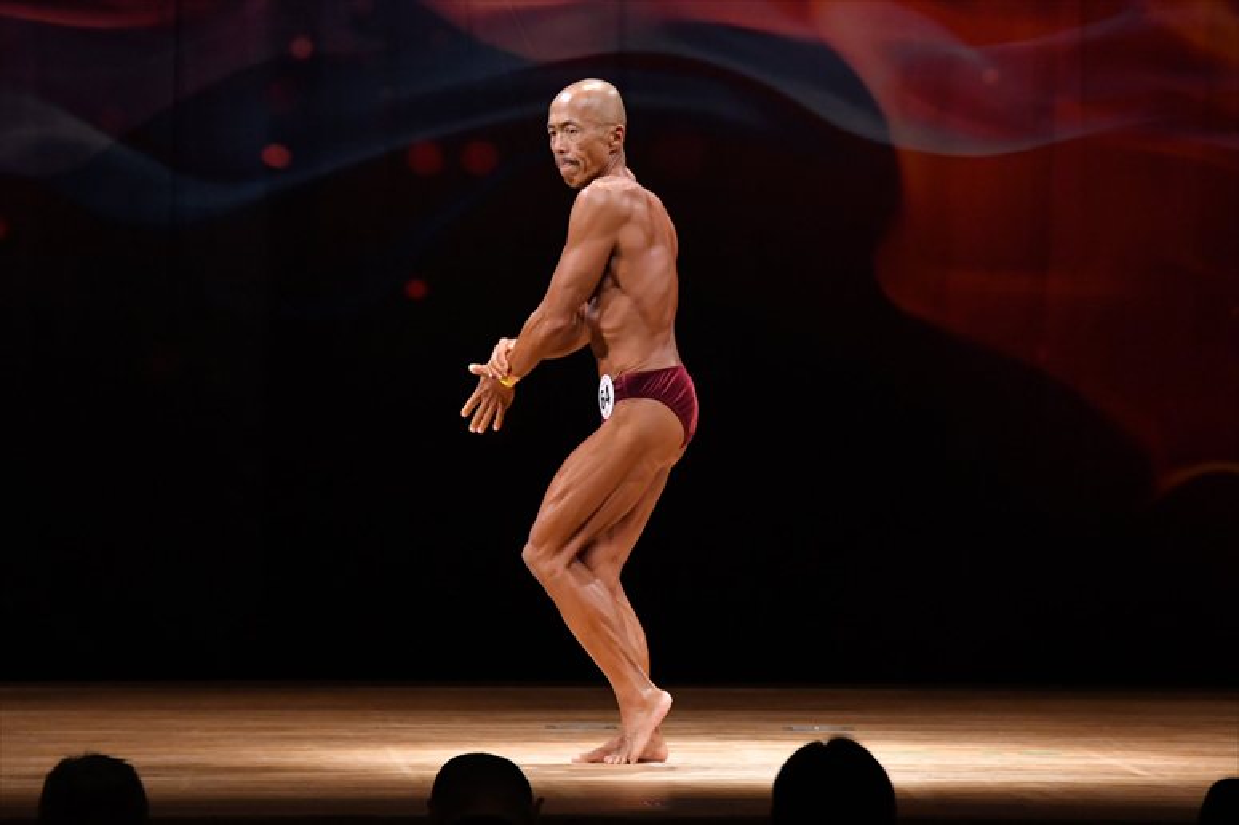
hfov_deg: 8.1
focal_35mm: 255
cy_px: 412
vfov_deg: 5.4
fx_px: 8772
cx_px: 620
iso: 4000
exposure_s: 1/400
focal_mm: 170
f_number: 5.6
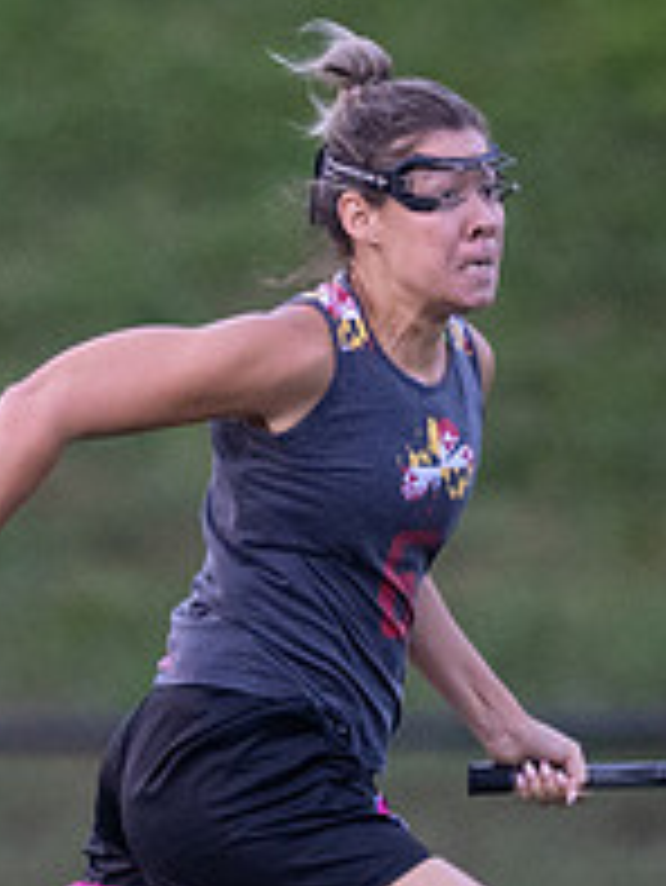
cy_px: 1015
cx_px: -16
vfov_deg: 0.8
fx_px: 61347
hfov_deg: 0.6
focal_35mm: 2394
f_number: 2.8
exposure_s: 1/1250
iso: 2200
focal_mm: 400
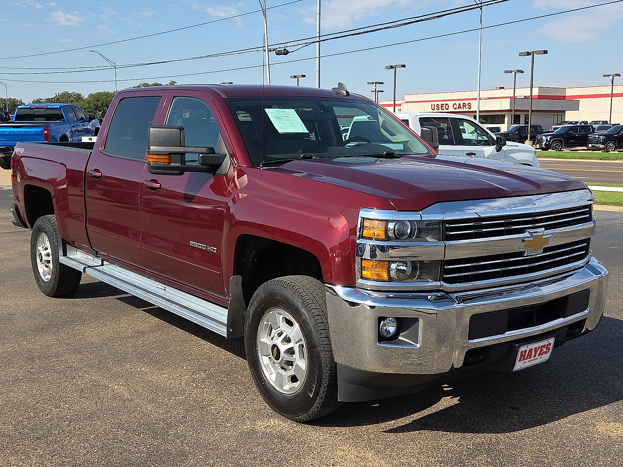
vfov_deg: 36.0
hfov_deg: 46.8
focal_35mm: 40
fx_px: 720
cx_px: 312
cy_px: 234
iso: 77
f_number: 1.8
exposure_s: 1/5000
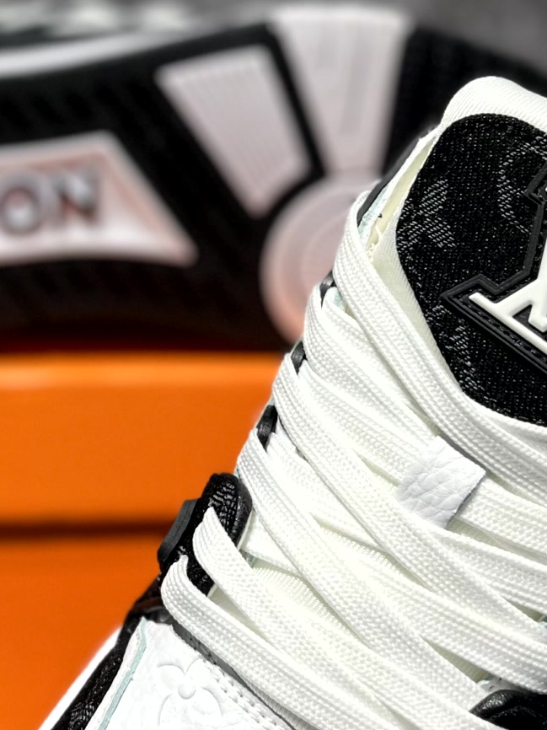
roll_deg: +0.6
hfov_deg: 20.3
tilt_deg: -9.2
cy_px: 265
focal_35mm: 72
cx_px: 172
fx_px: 1518
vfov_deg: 26.9
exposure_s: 1/100
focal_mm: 5.1
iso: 40
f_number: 1.6
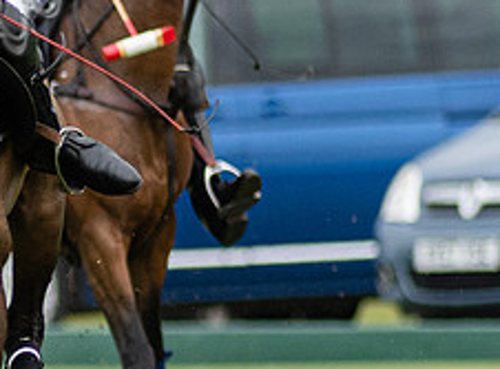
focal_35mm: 2502
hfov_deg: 0.8
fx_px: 35948
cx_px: -479
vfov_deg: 0.6
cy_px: 67
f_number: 2.8
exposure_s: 1/2000
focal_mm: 300
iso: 400
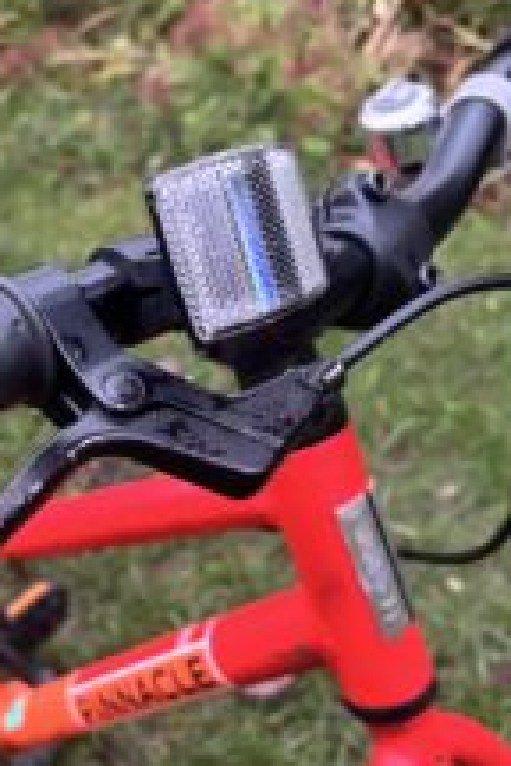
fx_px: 958
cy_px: 472
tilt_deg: -40.0
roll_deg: +9.1
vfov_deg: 43.3
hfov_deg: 29.0
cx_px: 82
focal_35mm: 45
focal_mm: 5.96
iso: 640
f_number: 1.6
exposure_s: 1/36
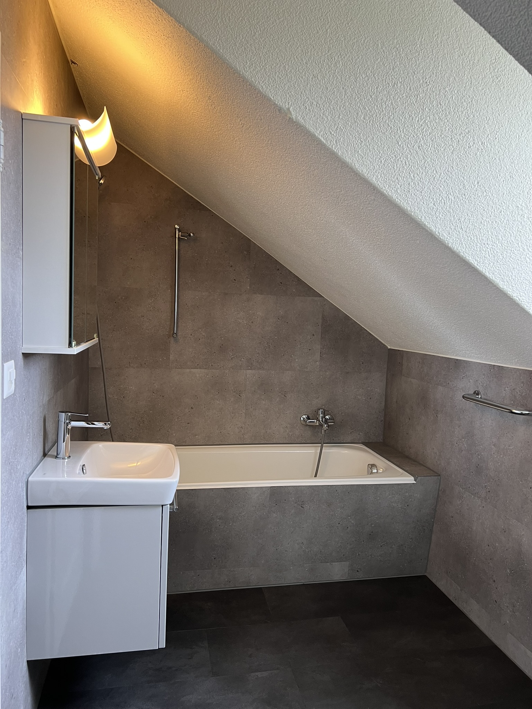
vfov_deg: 67.3
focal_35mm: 26
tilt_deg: -3.8
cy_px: 354
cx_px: 266
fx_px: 533
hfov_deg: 53.1
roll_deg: -1.5
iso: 80
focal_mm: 5.7
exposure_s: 1/50
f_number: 1.5
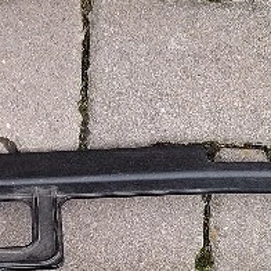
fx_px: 1081
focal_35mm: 122
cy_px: 188
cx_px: -21
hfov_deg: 14.0
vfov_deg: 14.3
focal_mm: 4
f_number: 1.8
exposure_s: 1/120
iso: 64
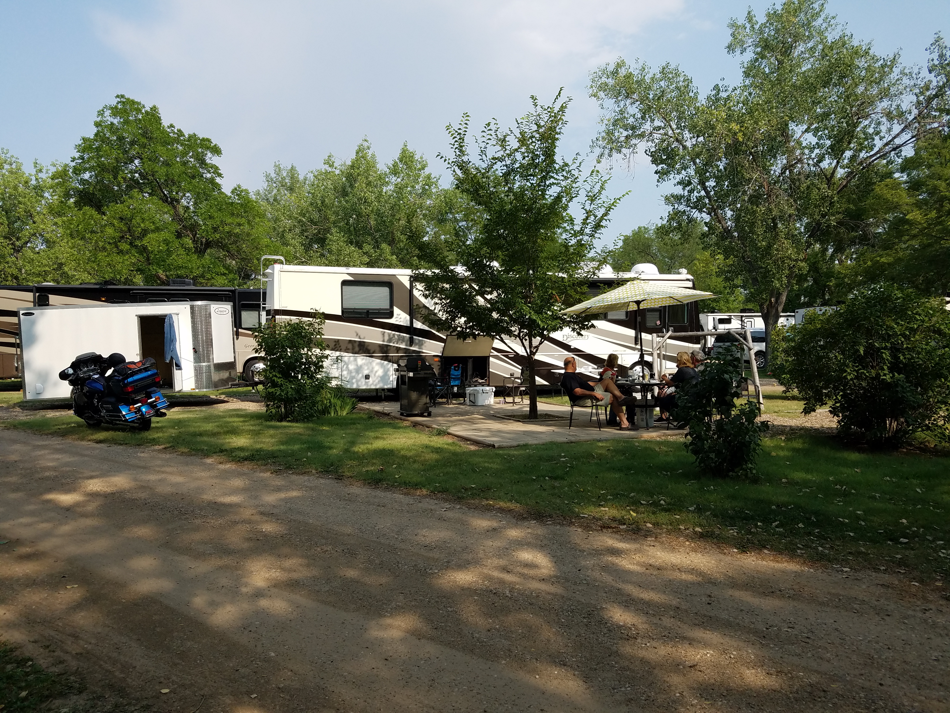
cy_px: 356
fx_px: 714
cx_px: 475
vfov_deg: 53.1
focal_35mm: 26
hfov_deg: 67.3
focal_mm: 4.2
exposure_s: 1/2496
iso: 50
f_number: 1.7
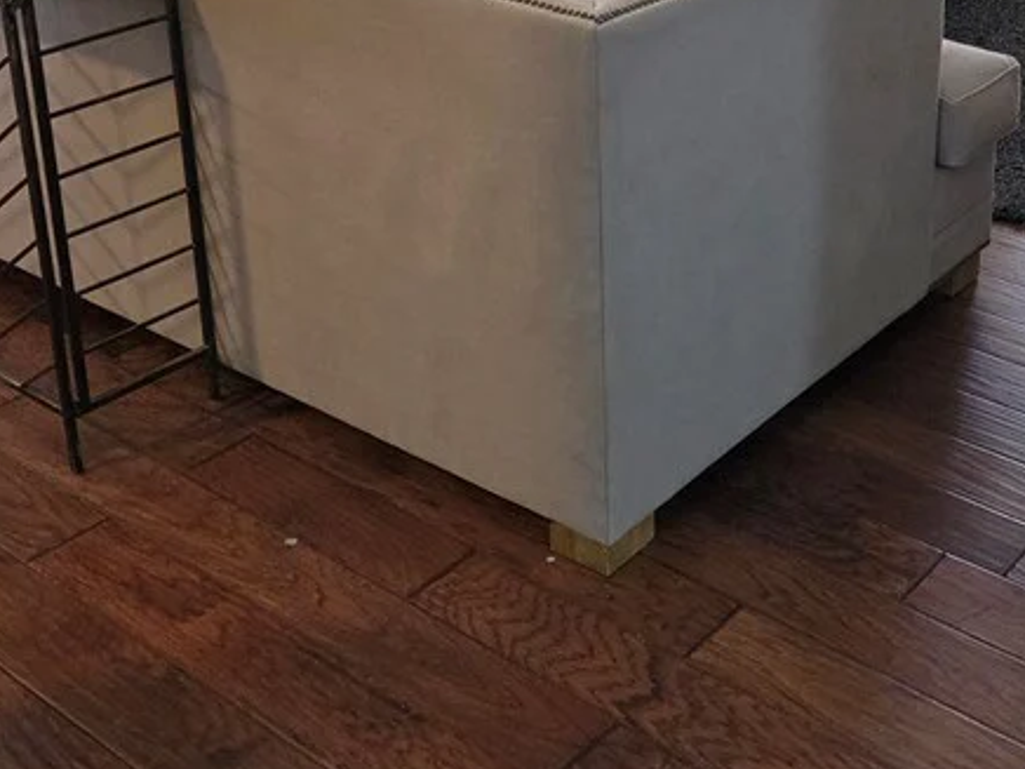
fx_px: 1599
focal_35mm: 54
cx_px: 729
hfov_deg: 35.0
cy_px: 12
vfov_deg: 25.8
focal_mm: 5.4
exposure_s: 1/120
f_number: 1.8
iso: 640
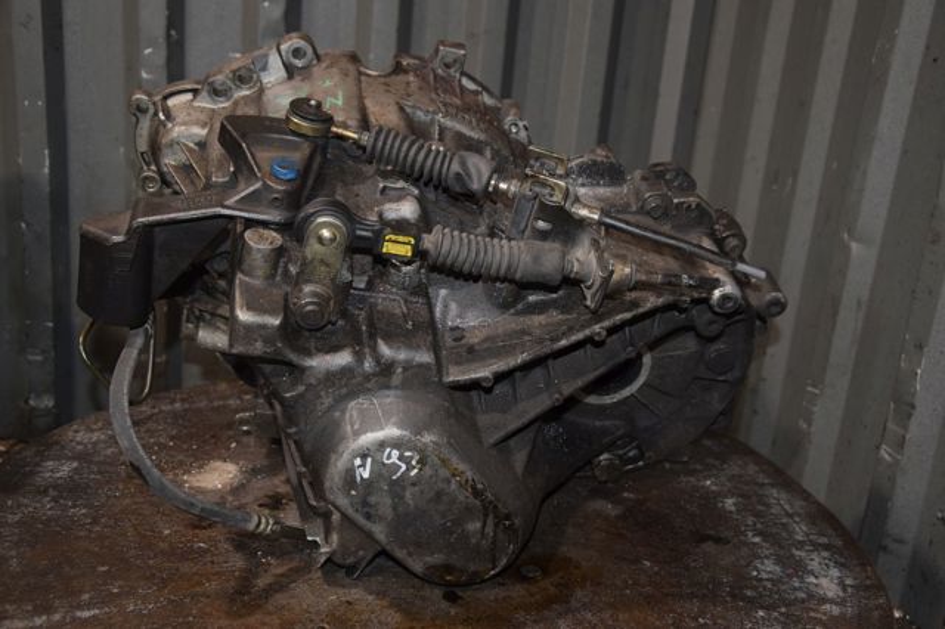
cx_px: 472
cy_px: 314
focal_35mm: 45
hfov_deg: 43.6
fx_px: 1181
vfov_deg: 29.8
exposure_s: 1/60
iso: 800
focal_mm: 30
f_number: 5
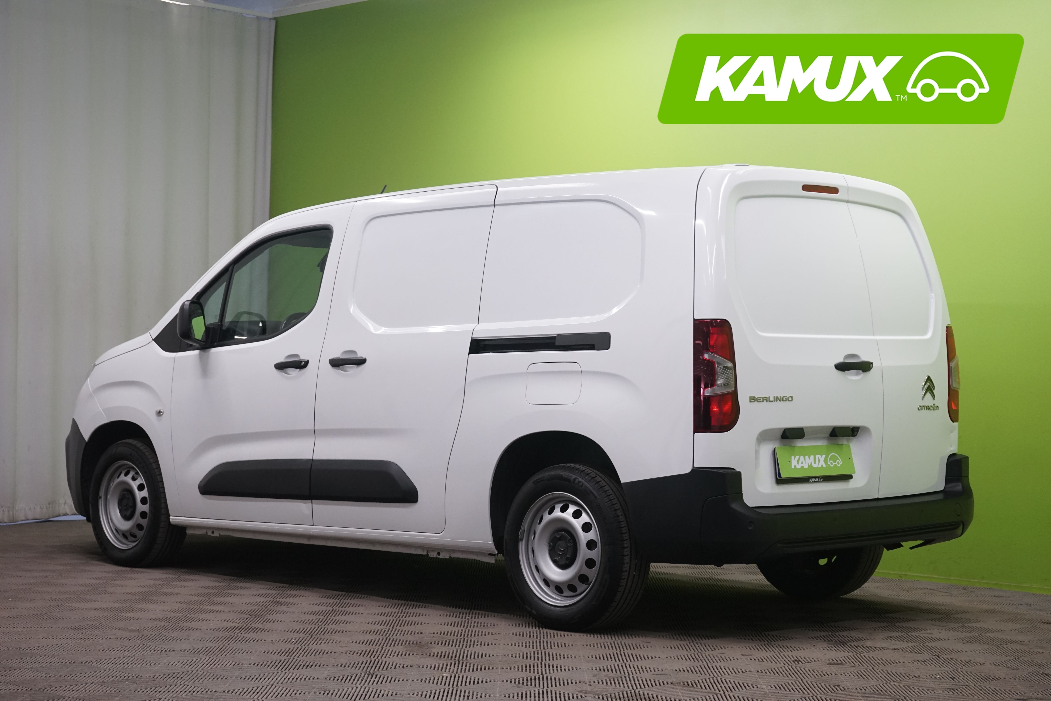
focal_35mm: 64
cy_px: 350
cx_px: 526
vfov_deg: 21.2
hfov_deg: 31.4
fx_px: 1868
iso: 1250
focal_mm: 64
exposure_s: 1/30
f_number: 7.1
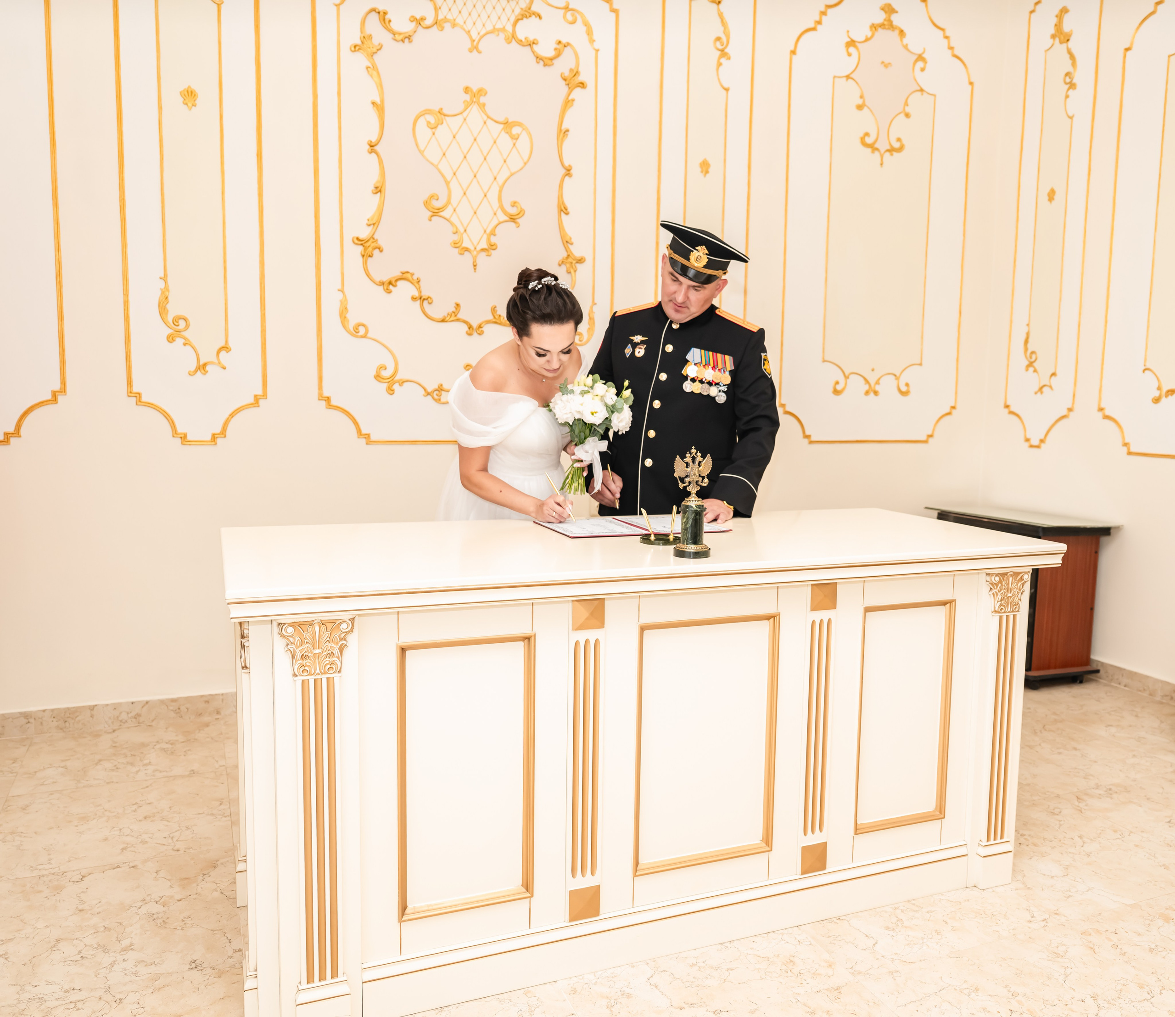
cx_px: 681
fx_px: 1017
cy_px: 508
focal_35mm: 28
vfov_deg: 53.1
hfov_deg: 59.7
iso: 500
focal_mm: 24
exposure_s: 1/250
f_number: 3.5
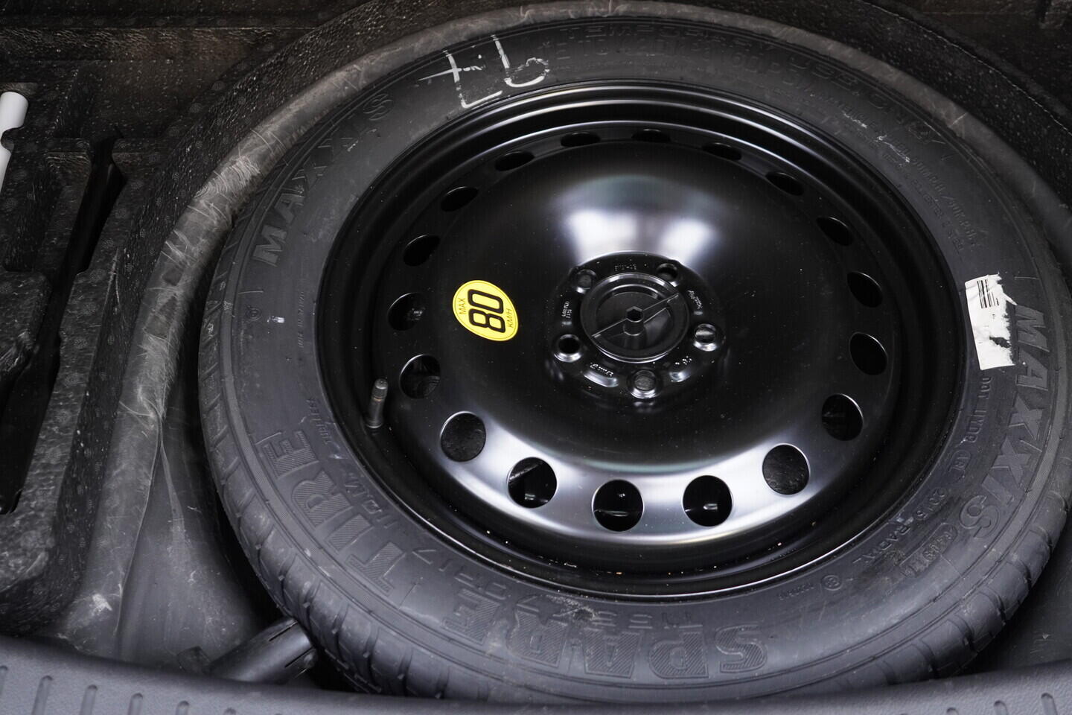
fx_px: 1072
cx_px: 536
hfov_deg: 53.1
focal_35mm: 36
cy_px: 358
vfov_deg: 36.9
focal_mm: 24
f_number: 2.8
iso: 1000
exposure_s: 1/40
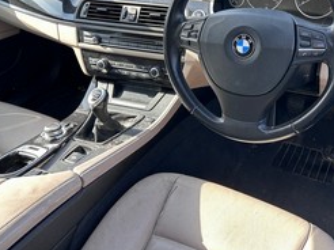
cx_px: 221
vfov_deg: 38.4
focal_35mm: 37
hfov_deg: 49.4
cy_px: 94
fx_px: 357
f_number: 1.5
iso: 40
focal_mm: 5.7
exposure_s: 1/153
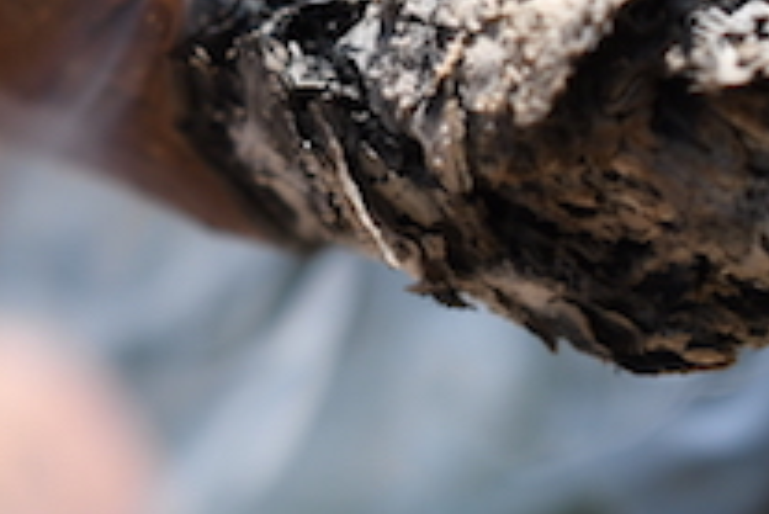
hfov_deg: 10.6
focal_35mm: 190
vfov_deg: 7.2
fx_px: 4061
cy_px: -133
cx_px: -181
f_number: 5
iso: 250
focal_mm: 40
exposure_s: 1/1600
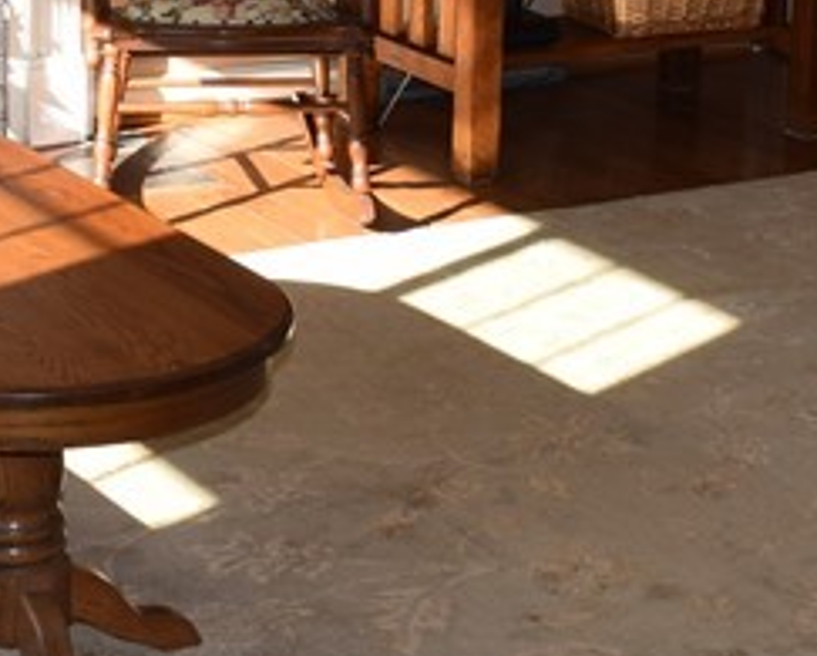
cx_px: 247
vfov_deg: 13.2
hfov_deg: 16.9
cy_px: -177
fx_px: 2736
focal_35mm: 113
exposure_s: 1/125
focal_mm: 18
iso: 180
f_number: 5.6
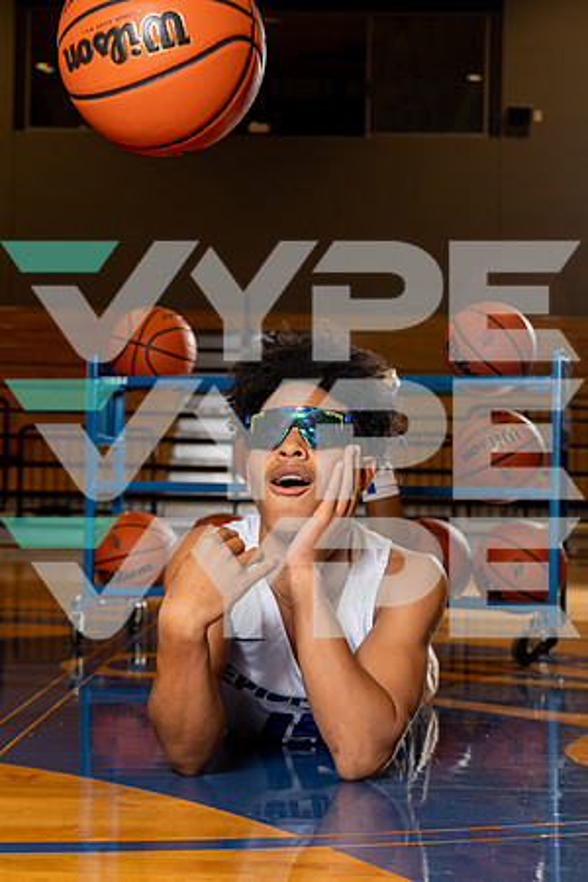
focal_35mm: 66
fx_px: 1617
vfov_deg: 30.5
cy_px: 441
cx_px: 250
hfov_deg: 20.6
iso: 400
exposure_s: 1/250
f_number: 4.5
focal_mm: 44
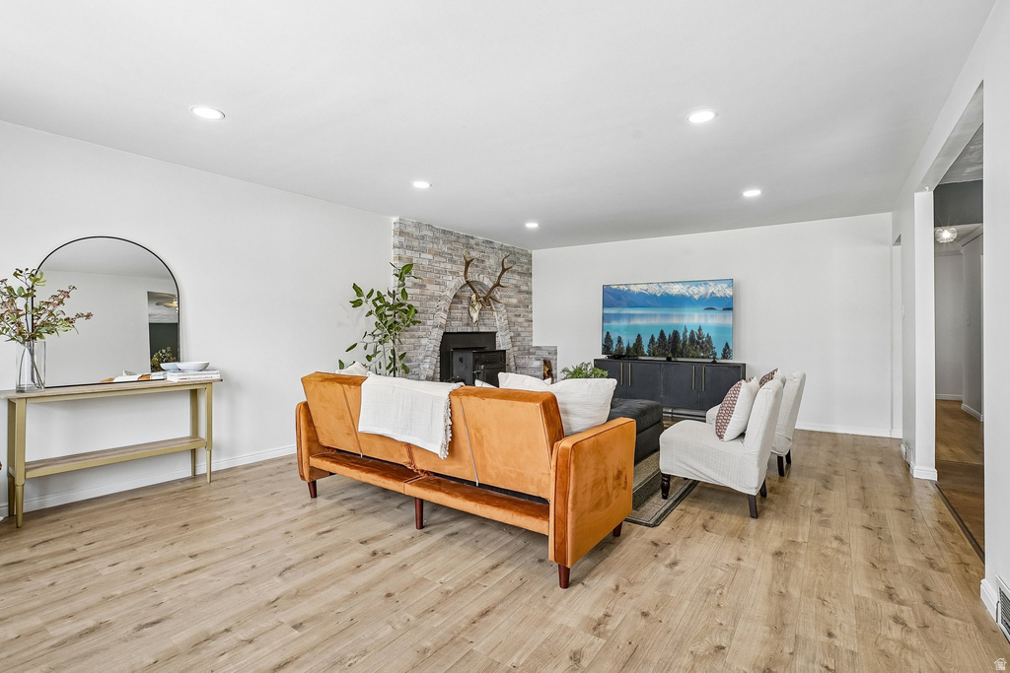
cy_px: 336
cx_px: 505
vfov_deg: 73.8
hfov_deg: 96.7
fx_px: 449
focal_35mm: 16
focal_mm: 16
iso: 400
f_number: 8
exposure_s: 1/50
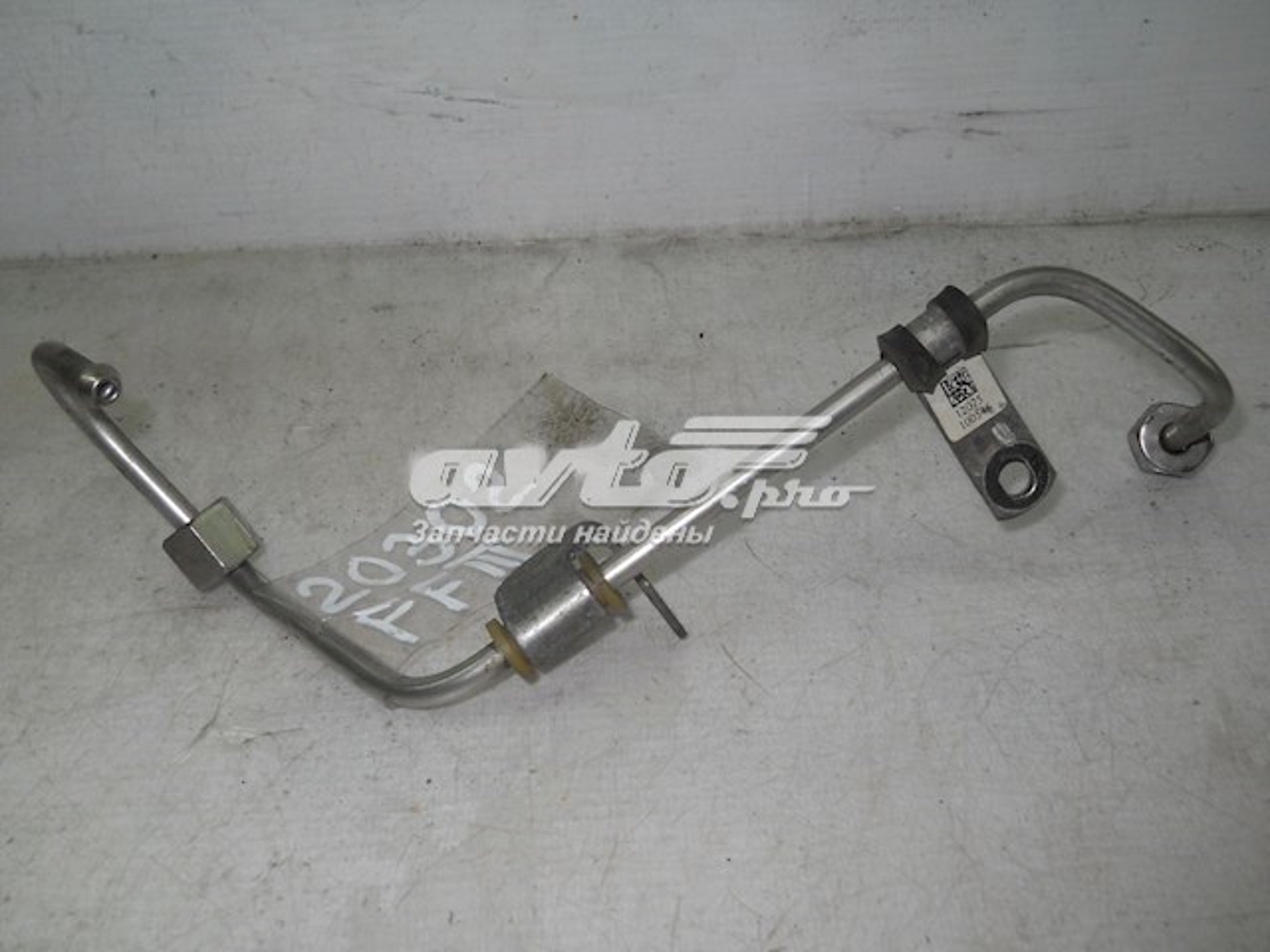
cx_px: 635
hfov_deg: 45.8
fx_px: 1504
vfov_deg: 35.1
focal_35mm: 41
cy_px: 476
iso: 80
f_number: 5.5
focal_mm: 6.72
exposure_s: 1/60
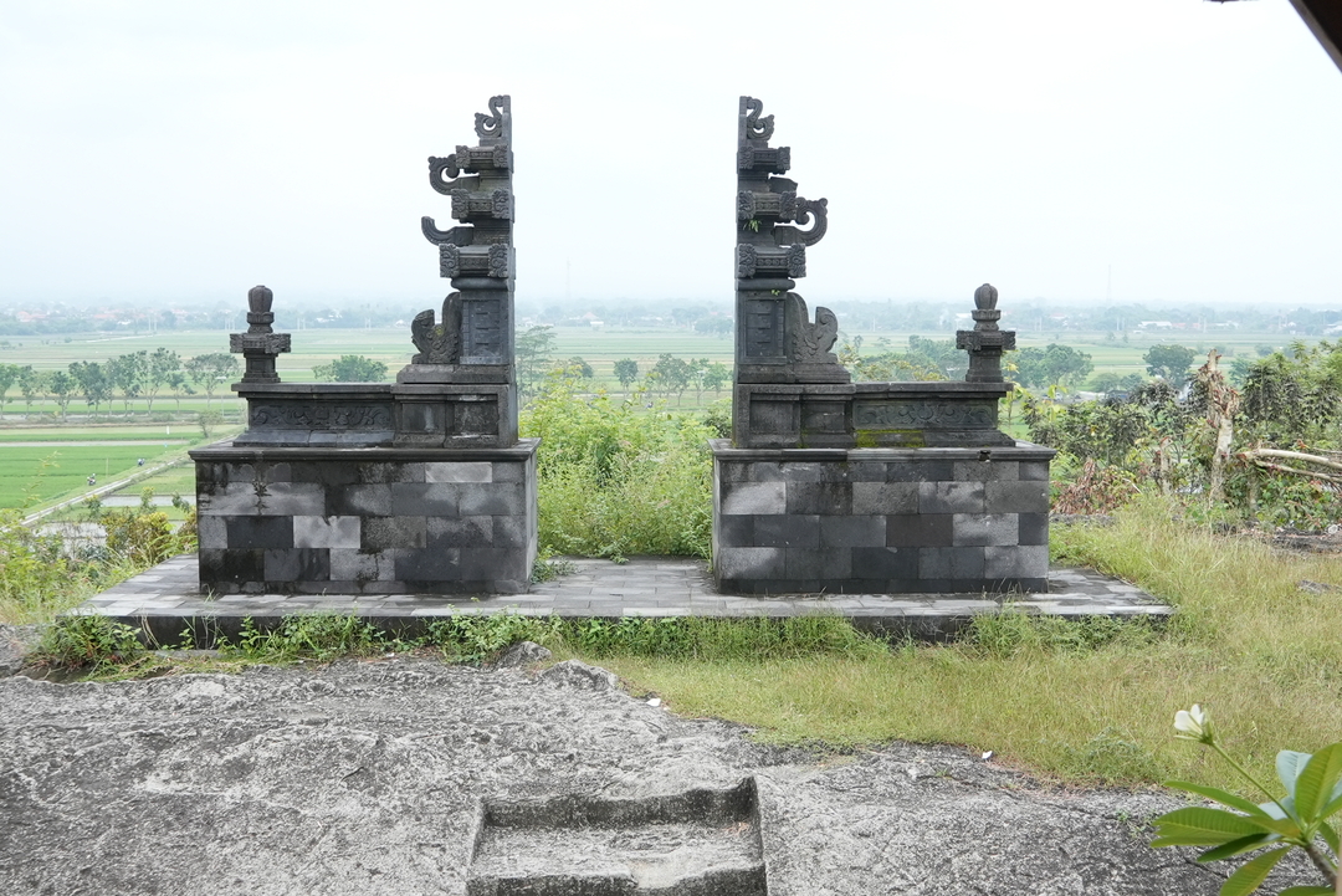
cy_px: 448
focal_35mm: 36
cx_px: 671
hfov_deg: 53.1
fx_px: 1342
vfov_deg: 36.9
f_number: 4
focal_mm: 24
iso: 1000
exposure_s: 1/640
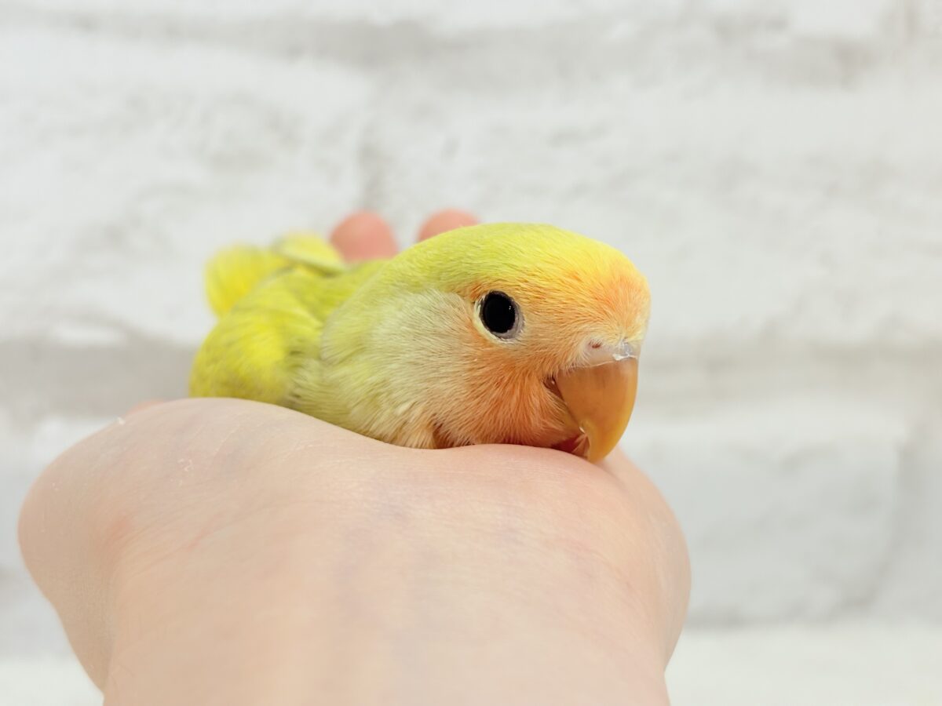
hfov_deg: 36.8
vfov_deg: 28.0
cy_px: 353
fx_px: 1415
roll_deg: -1.4
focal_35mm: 52
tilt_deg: -7.3
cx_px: 471
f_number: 1.6
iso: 64
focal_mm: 5.96
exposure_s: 1/100
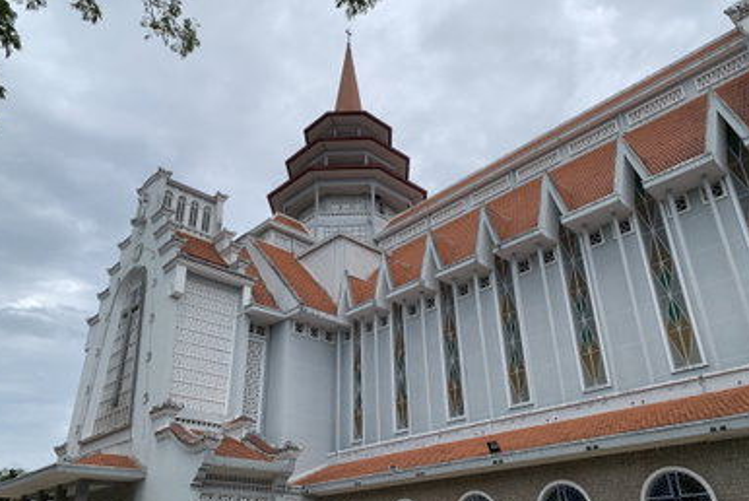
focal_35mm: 28
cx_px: 374
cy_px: 276
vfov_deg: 46.4
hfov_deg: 65.4
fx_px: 583
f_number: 1.8
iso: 25
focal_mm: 4.25
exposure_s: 1/3086
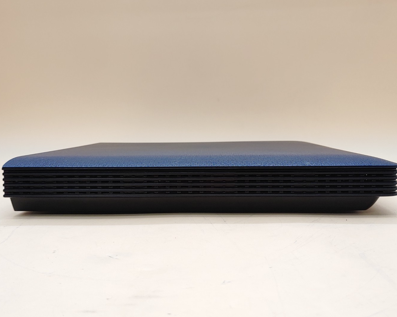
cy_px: 158
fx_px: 446
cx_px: 201
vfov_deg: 39.1
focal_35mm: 38
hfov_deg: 47.9
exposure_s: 1/94
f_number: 1.8
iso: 50
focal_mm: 4.36
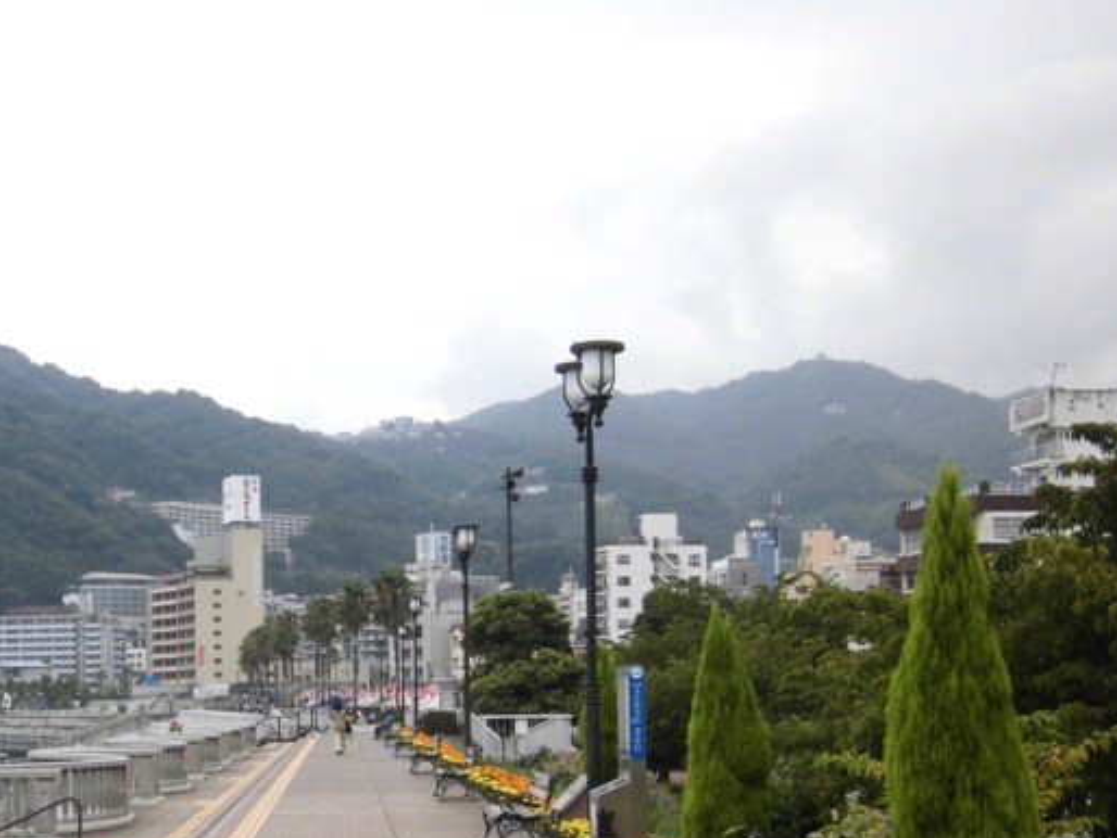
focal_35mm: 56
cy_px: 649
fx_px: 1808
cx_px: 309
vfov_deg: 25.7
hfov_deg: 33.8
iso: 100
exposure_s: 1/640
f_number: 3.1
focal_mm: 6.4
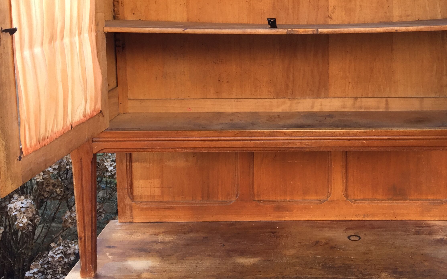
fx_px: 548
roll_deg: -1.2
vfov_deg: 28.1
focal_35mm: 45
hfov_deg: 43.9
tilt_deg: -7.1
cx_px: 286
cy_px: 61
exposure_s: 1/100
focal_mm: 4.15
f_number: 2.2
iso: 50
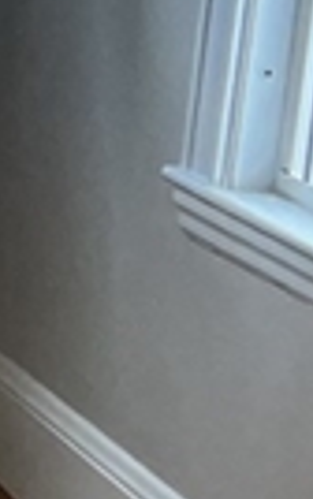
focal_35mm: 210
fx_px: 2860
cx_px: -809
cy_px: 119
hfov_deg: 5.6
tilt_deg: -13.0
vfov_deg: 10.0
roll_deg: -2.8
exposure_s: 1/120
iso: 100
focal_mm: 5.7
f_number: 1.5
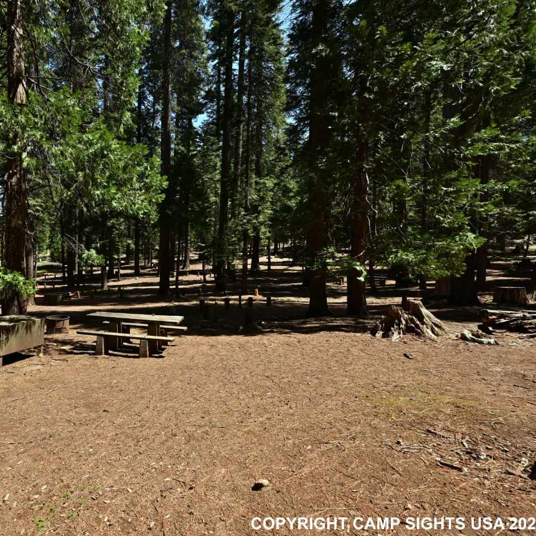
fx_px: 315
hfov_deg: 76.0
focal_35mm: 18
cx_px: 147
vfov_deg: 80.7
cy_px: 268
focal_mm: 14
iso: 100
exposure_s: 1/250
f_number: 8
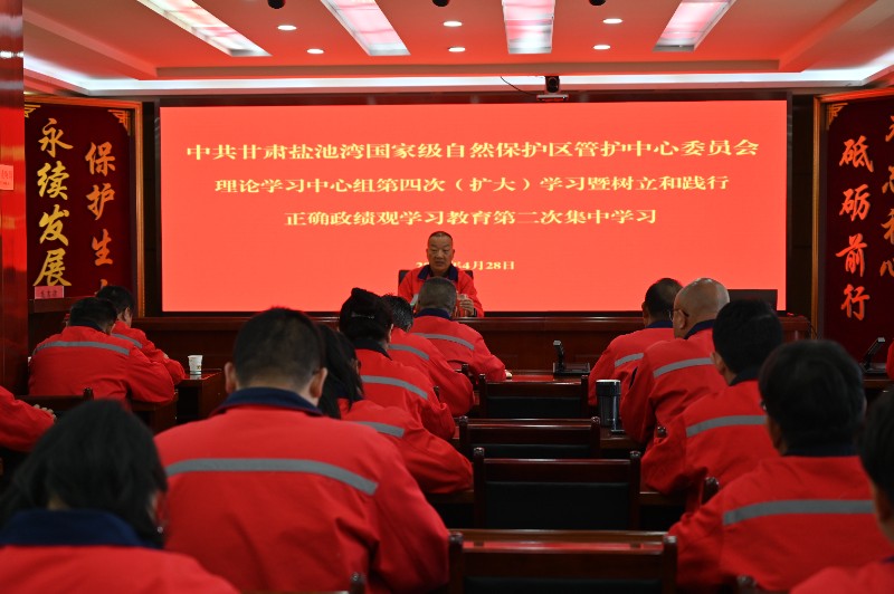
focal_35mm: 53
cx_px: 447
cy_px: 297
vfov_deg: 25.5
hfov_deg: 37.5
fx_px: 1315
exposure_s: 1/125
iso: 500
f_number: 4
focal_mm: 53
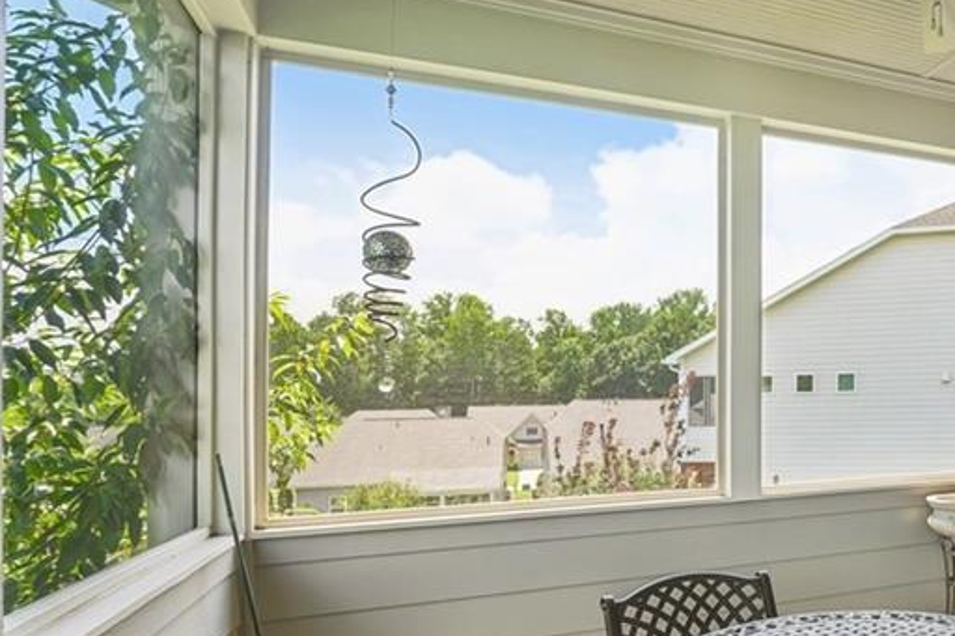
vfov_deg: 45.8
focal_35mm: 28
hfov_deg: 54.9
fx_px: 742
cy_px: 415
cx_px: 895
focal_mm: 14
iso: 200
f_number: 8
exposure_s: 1/60
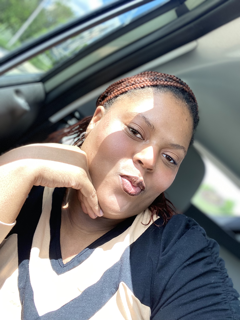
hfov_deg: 46.8
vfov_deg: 60.0
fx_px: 277
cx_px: 120
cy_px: 160
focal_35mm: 30
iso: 64
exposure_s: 1/122
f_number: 2.2
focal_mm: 2.71
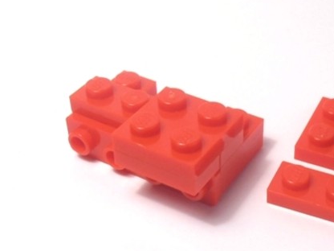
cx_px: 271
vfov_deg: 18.4
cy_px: 146
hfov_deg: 24.0
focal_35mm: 80
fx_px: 772
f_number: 3.9
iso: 80
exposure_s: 1/80
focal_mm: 6.61
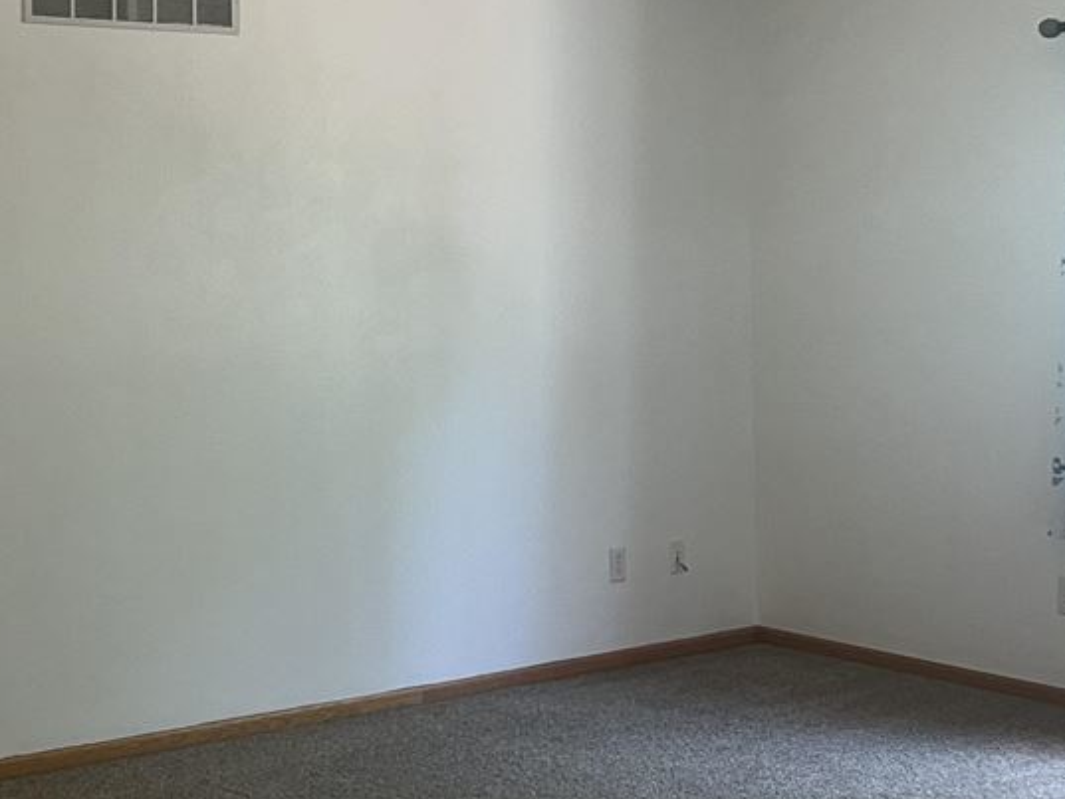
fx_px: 1908
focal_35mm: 62
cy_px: 149
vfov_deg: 23.3
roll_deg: +0.8
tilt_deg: +0.8
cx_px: -190
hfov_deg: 27.6
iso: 125
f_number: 1.5
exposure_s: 1/60
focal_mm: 5.7
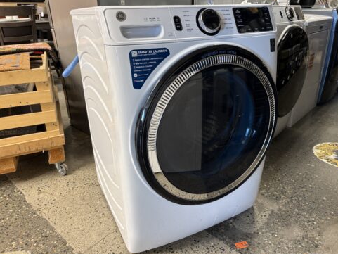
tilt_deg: -23.0
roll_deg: +1.1
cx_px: 175
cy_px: 126
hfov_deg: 65.3
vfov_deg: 51.4
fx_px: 264
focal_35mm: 27
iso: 125
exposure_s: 1/60
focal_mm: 5.96
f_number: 1.6
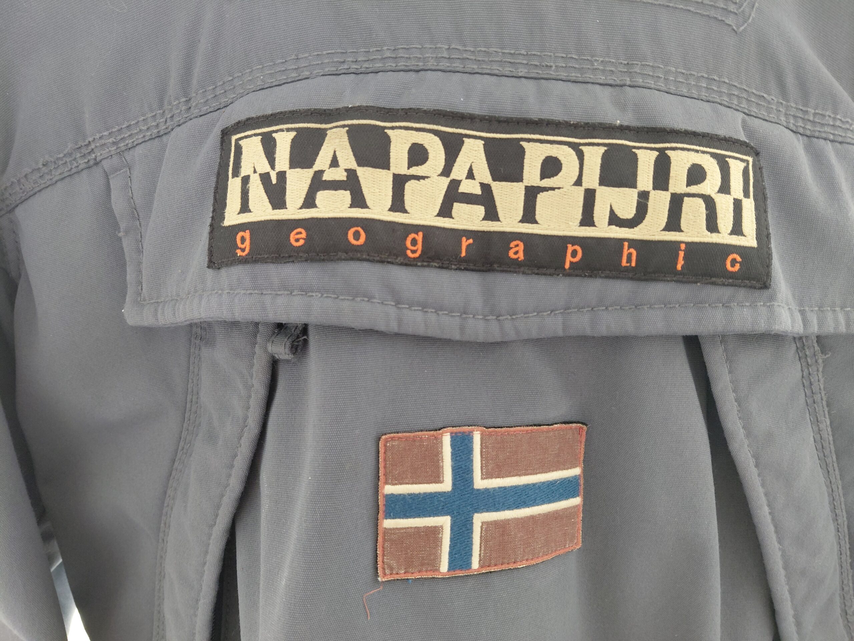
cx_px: 427
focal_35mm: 25
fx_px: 617
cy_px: 320
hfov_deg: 69.4
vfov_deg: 54.9
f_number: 1.8
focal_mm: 4.69
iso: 250
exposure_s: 1/60
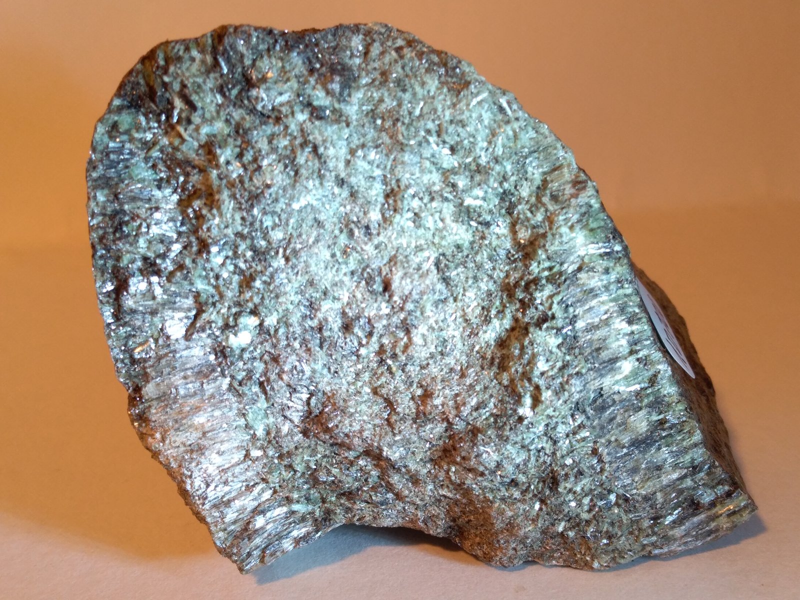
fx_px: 601
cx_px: 400
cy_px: 300
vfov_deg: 53.1
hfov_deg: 67.3
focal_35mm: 26
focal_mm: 3.54
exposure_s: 1/40
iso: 122
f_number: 2
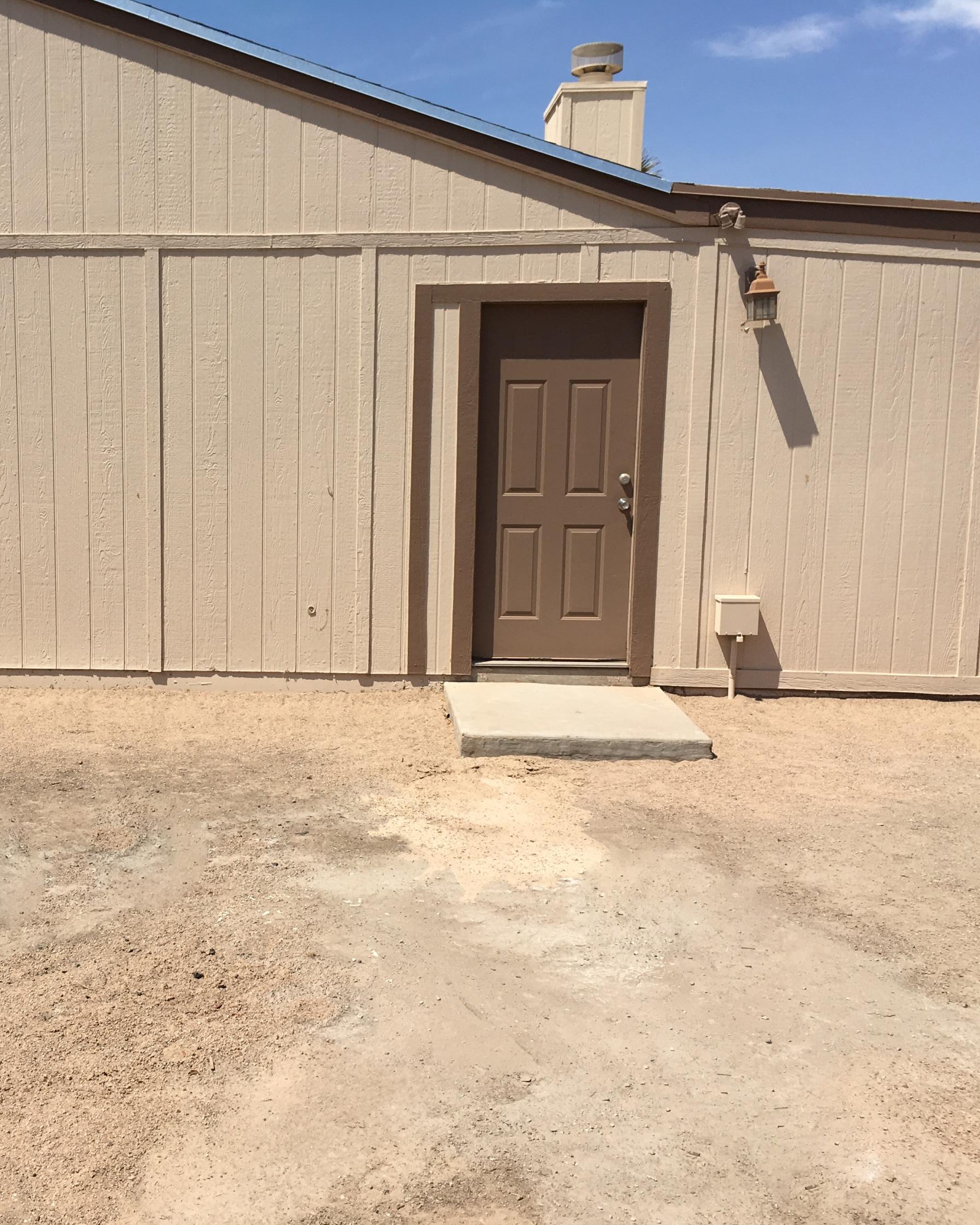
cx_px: 260
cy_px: 613
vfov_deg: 47.9
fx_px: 1378
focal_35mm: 38
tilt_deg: -9.8
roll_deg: -1.6
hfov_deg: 38.3
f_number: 2.2
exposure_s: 1/2564
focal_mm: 4.15
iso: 25
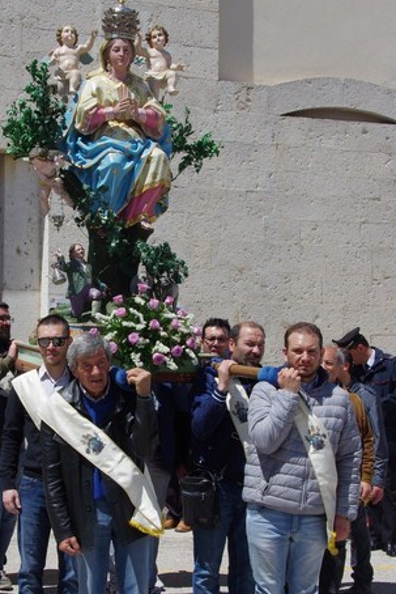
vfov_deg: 26.6
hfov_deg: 17.9
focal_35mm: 76
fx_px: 1253
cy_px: 331
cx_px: 107
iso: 320
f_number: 11
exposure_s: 1/320
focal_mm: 31
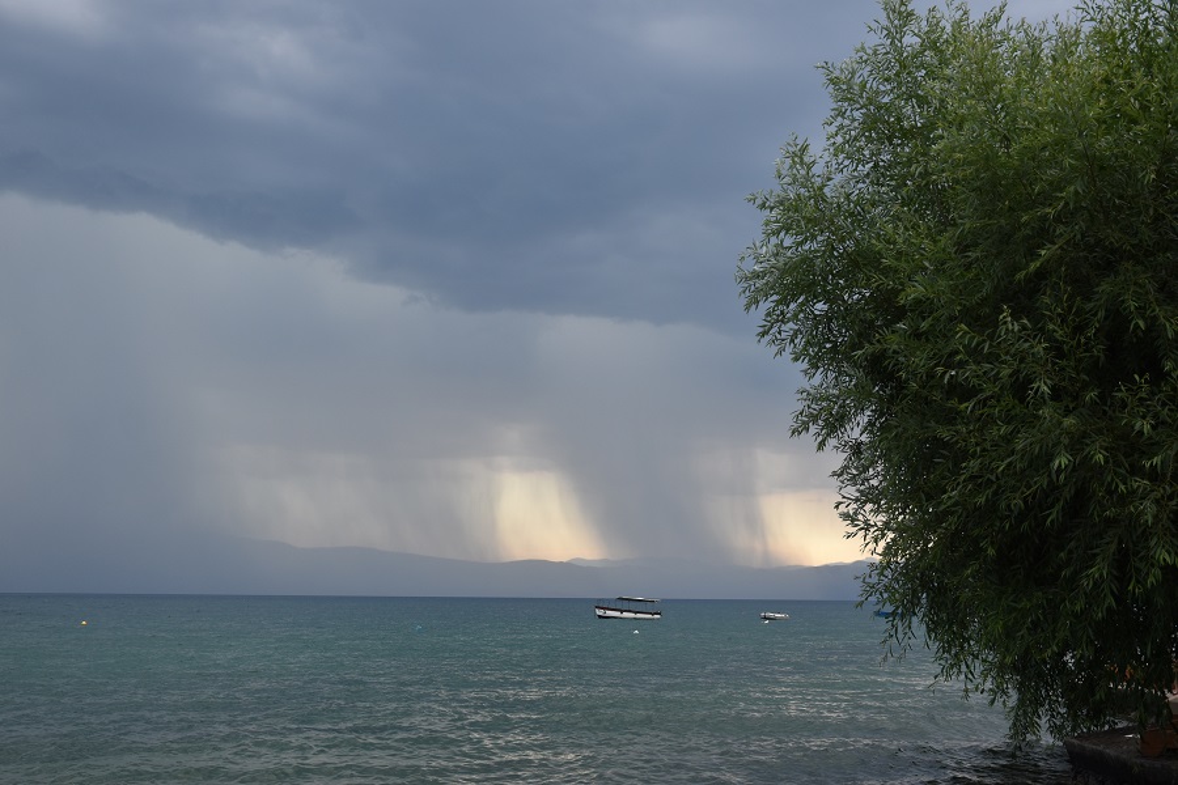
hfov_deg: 43.6
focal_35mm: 45
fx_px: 1472
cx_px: 589
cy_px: 392
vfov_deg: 29.9
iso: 280
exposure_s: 1/250
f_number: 5.6
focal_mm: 30
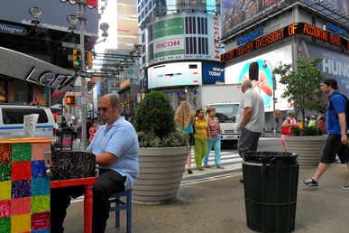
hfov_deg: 63.7
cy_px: 121
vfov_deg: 45.0
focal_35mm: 29
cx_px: 174
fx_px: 281
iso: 100
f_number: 3.5
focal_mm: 4.9
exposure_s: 1/125
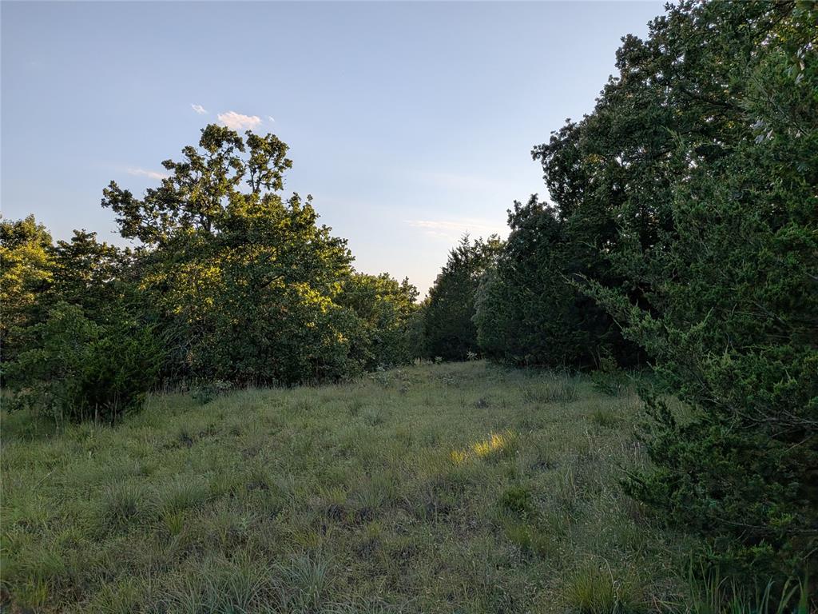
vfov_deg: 56.8
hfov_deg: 71.6
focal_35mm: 24
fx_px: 567
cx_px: 409
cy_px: 307
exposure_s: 1/1577
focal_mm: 4.53
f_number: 1.7
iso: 30
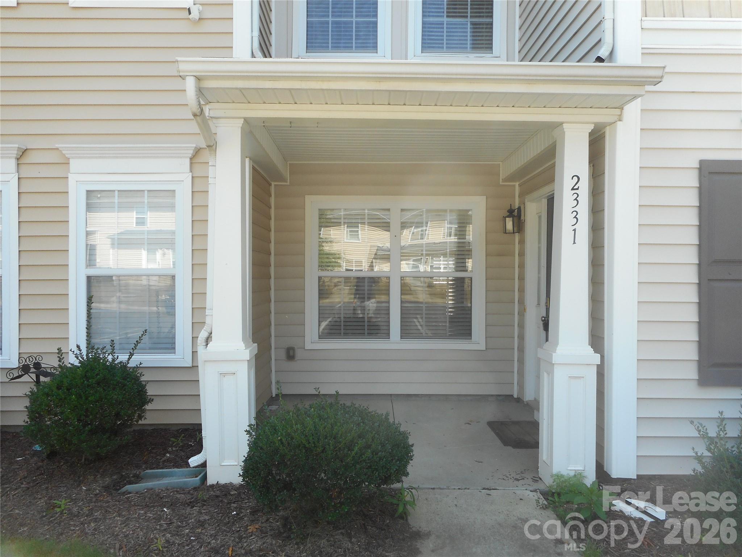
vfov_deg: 54.9
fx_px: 536
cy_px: 278
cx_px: 371
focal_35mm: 25
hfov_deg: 69.4
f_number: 3.7
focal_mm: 4.5
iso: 80
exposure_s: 1/125
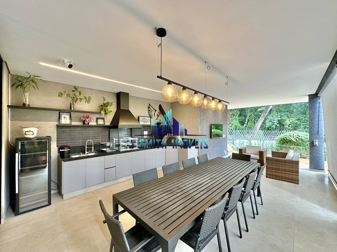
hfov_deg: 102.1
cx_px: 168
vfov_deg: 85.7
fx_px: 136
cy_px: 126
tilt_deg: +0.2
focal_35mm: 14
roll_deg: -0.2
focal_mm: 2.22
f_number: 2.2
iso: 200
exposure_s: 1/60
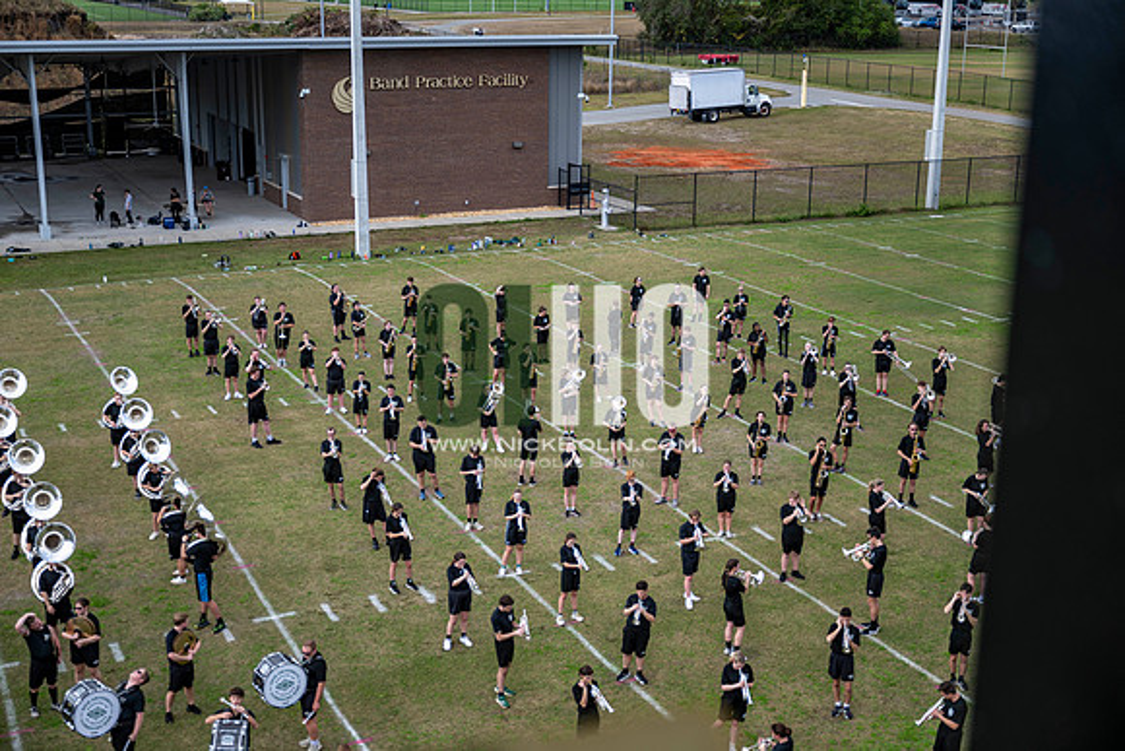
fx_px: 1438
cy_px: 376
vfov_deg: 29.3
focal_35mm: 46
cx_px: 562
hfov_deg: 42.7
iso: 100
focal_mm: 46
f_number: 2.8
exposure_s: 1/1250
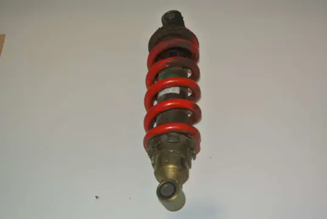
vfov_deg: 30.6
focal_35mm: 44
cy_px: 110
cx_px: 164
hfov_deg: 44.5
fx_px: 400
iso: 200
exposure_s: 1/60
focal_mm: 16.3
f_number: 4.2
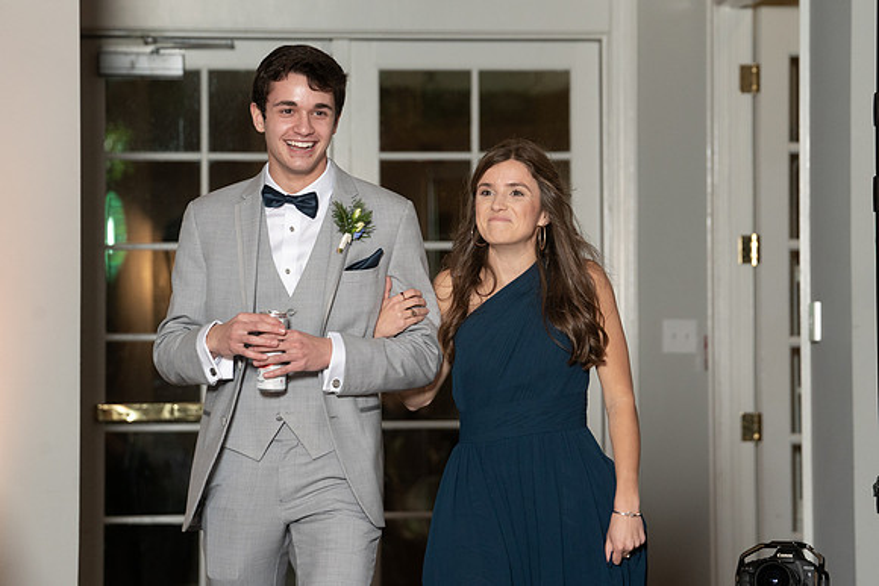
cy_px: 270
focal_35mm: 164
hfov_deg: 12.5
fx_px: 4016
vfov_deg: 8.4
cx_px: 474
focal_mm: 152
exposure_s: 1/200
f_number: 5.6
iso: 2000
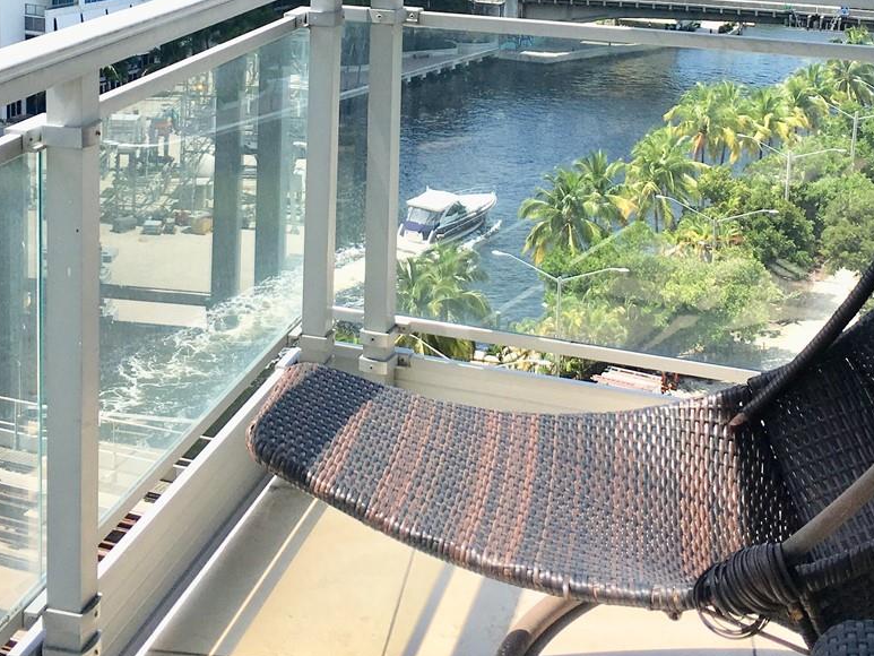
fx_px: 1515
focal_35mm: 60
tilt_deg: -8.4
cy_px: 36
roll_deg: -2.4
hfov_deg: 32.2
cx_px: 426
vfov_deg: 23.6
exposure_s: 1/1374
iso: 25
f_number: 2.2
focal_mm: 4.15
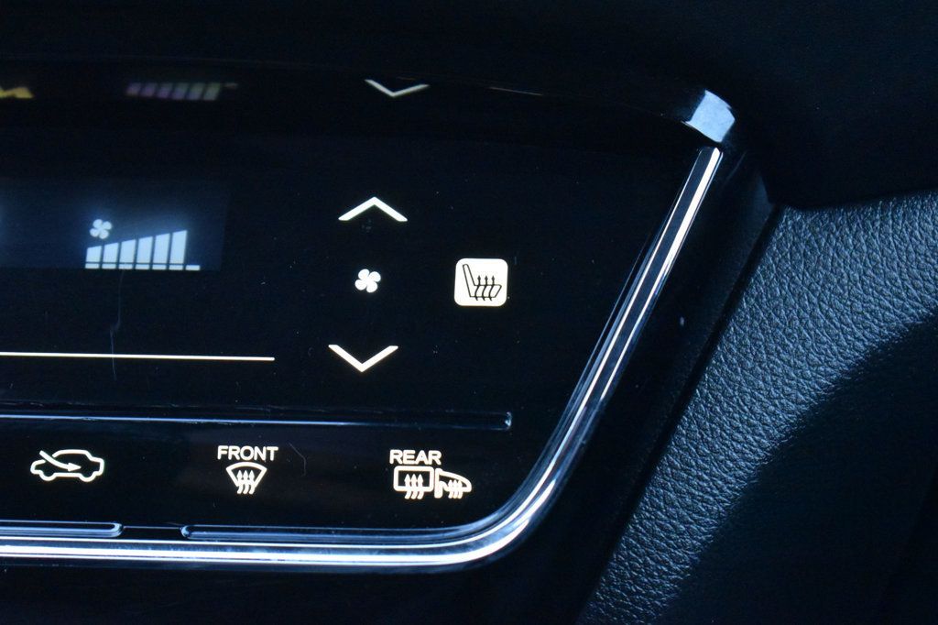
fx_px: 2149
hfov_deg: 24.6
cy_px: 312
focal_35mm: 82
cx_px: 469
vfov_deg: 16.5
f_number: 5.6
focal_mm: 55
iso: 6400
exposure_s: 1/60
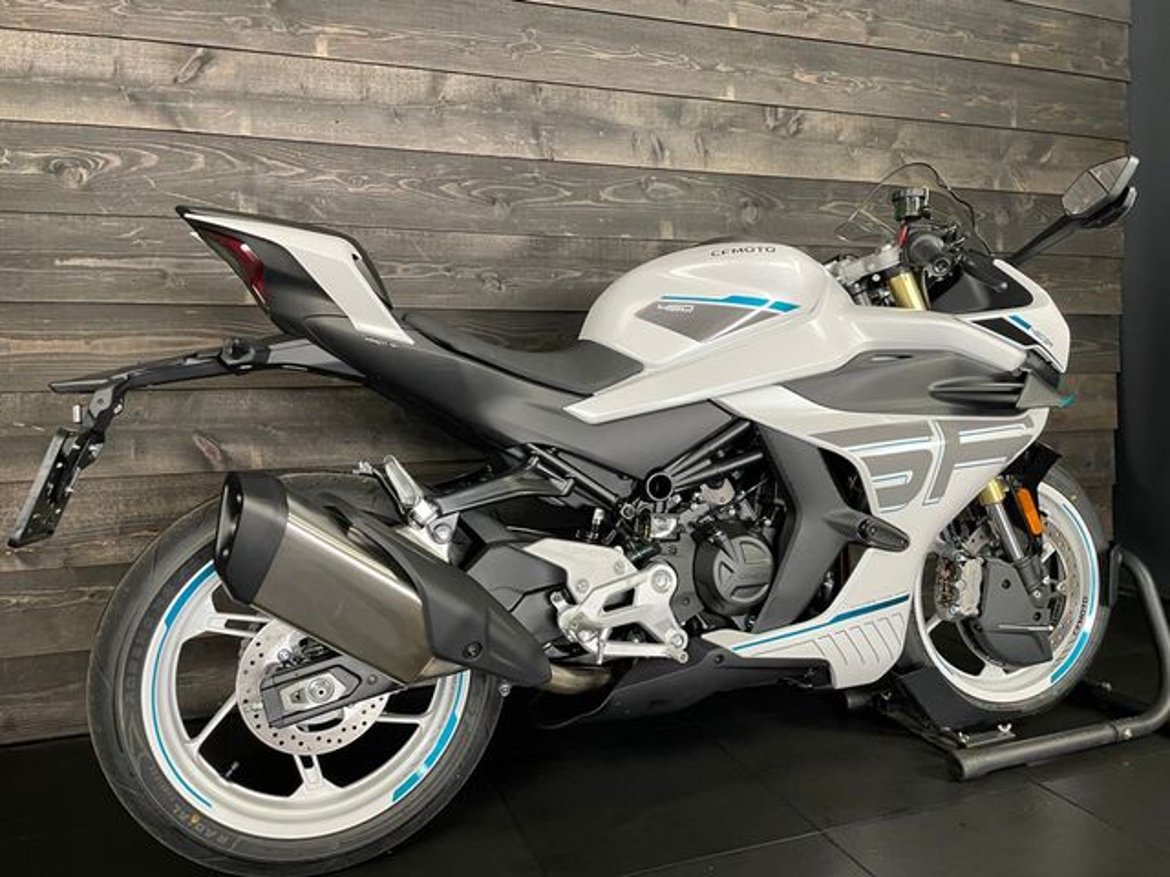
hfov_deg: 67.3
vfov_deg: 53.1
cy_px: 438
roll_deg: +0.6
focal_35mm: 26
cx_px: 585
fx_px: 879
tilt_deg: -4.3
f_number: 1.6
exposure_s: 1/50
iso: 100
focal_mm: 4.2
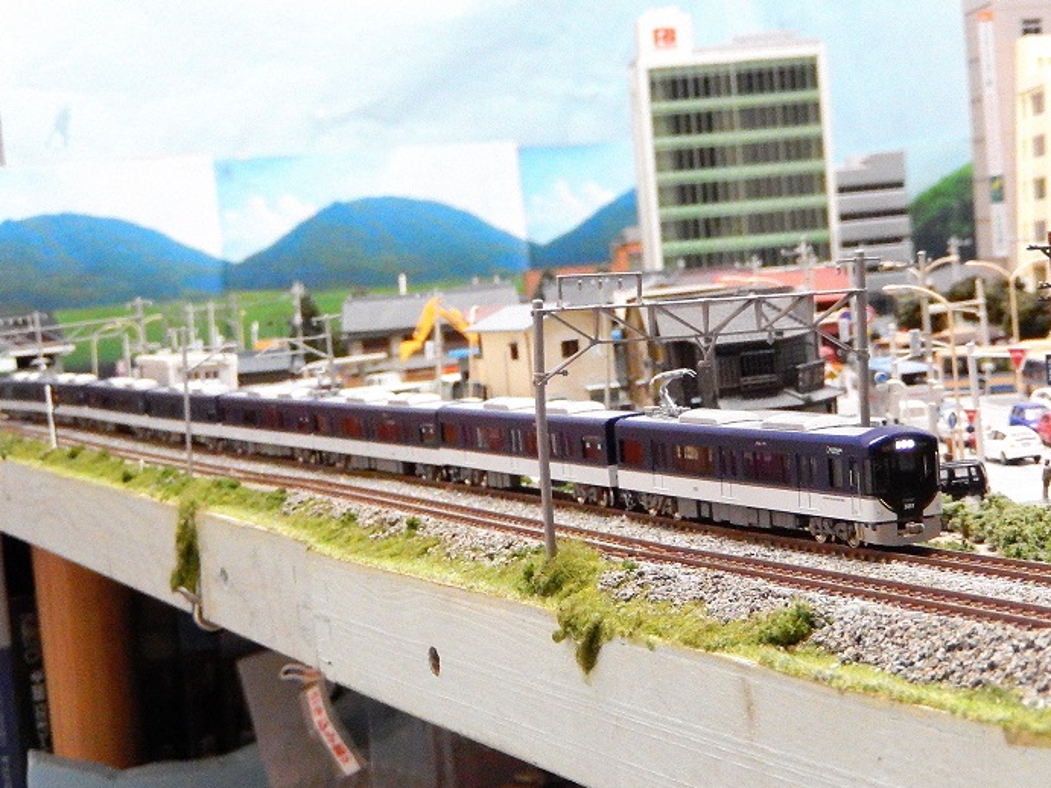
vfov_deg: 19.9
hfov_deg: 26.3
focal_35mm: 74
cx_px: 525
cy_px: 396
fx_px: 2246
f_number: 4.9
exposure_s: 1/30
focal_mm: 13.1
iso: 3200
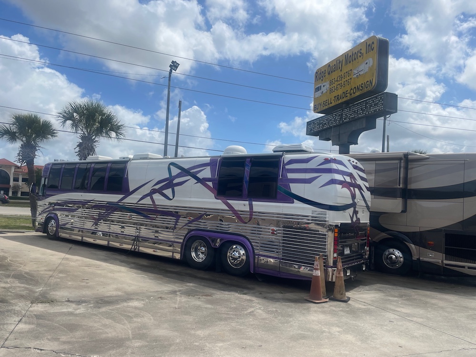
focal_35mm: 26
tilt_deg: +6.1
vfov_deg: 53.1
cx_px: 238
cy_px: 178
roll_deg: -0.3
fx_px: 358
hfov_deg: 67.3
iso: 32
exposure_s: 1/6135
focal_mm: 4.2
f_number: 1.6
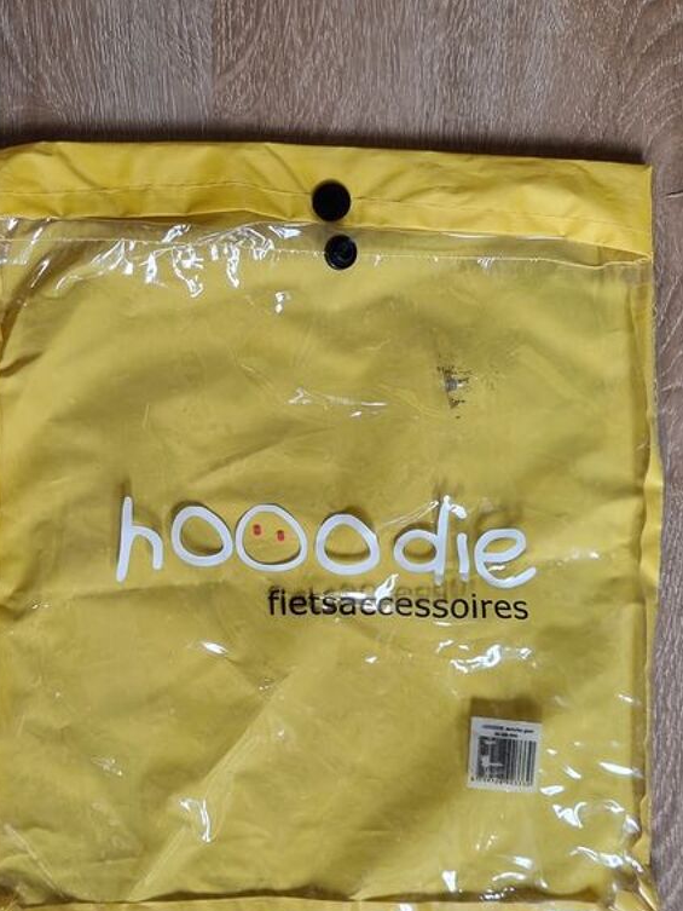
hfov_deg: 31.1
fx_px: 1210
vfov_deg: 41.2
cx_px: 192
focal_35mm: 46
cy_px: 515
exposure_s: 1/100
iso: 160
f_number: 1.8
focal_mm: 5.4
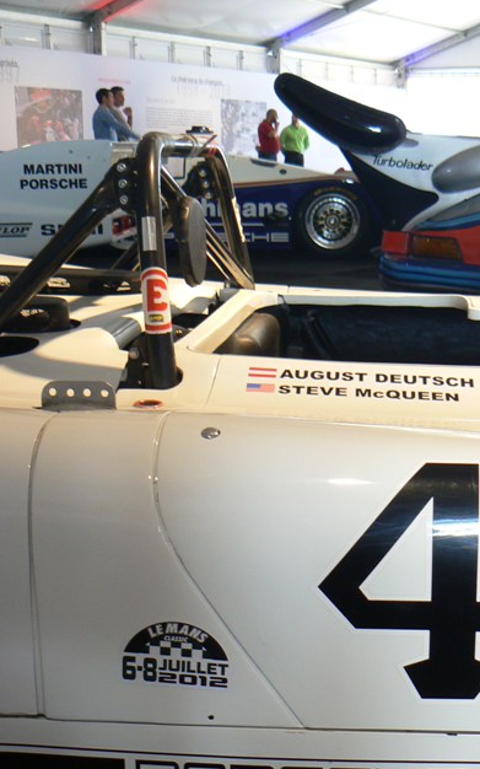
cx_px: 382
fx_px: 1173
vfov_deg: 36.1
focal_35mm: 56
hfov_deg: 22.8
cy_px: 485
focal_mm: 6.5
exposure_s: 1/30
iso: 100
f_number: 2.8
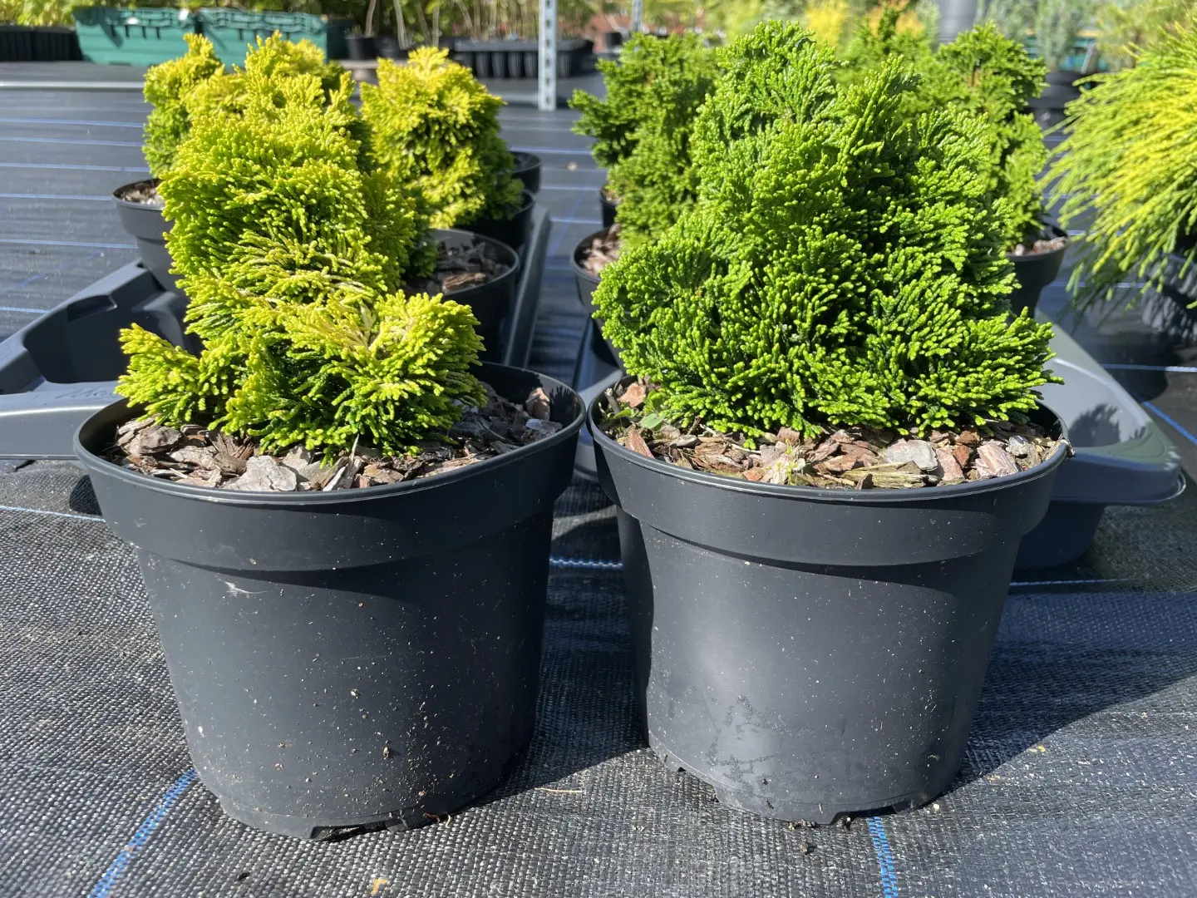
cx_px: 598
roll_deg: -2.4
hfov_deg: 67.3
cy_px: 449
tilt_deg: -24.4
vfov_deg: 53.1
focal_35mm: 26
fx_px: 899
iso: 32
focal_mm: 4.2
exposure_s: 1/997
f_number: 1.6
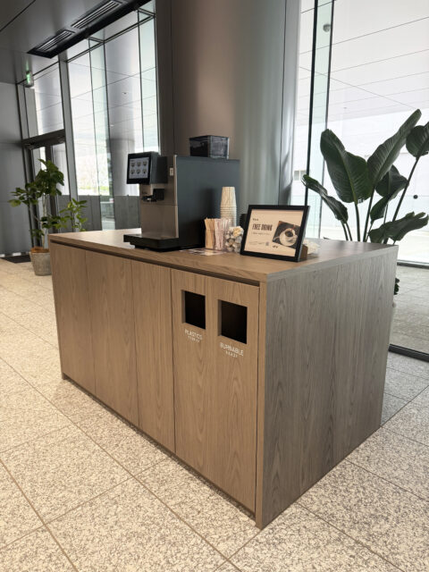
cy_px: 286
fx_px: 397
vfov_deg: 71.6
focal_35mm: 24
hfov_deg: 56.8
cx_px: 214
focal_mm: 6.76
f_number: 1.78
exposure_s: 1/100
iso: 200
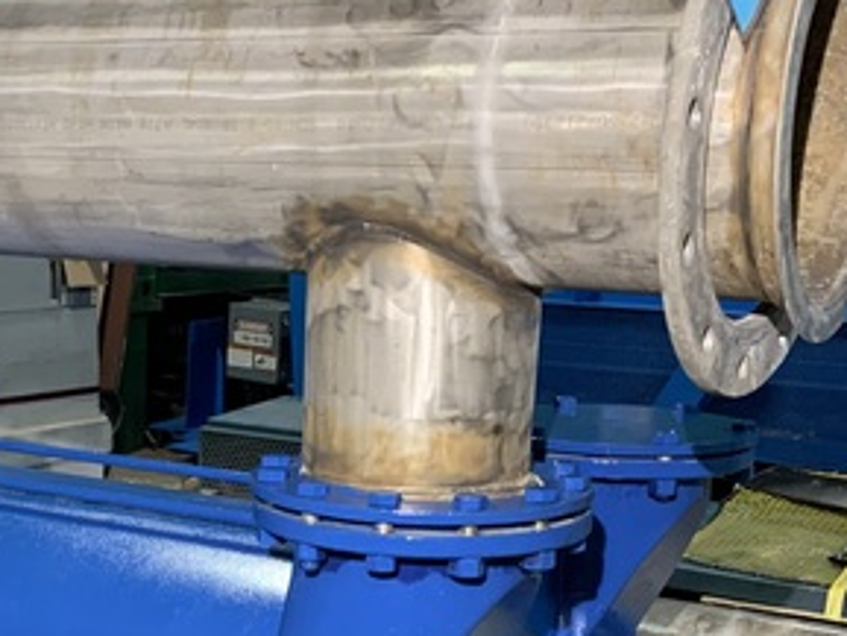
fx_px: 1762
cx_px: 196
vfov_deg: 19.9
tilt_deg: -14.0
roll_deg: -1.4
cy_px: 613
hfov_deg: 26.6
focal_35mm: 72
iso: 400
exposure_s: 1/40
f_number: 1.8
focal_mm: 4.25
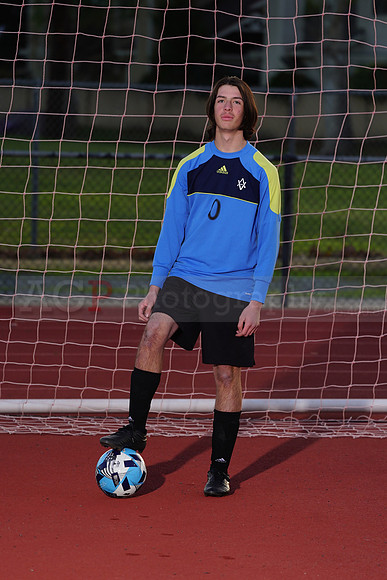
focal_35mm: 209
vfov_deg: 9.8
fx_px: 3368
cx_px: 194
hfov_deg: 6.6
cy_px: 290
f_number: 5.6
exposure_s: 1/250
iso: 320
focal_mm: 209
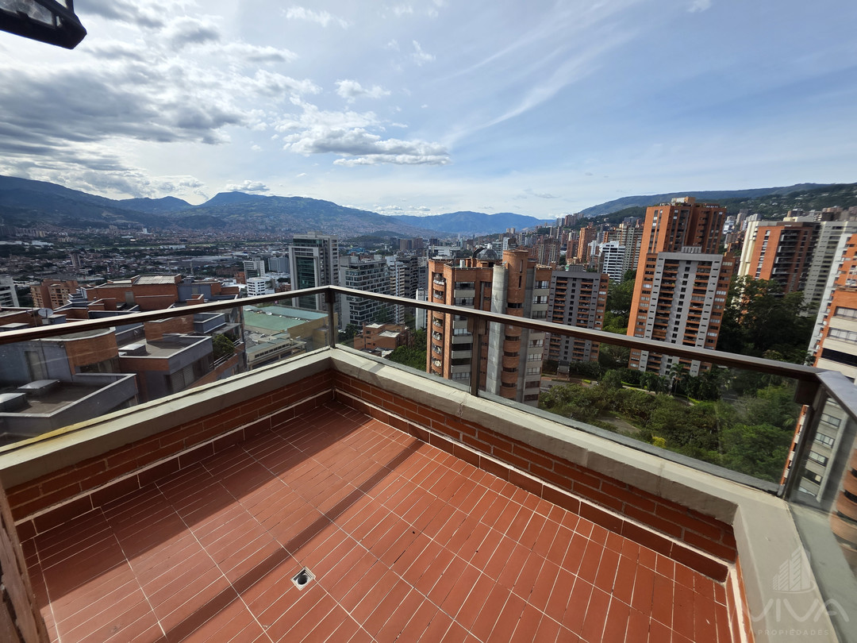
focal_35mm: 13
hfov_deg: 106.2
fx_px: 322
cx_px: 428
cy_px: 322
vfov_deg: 89.9
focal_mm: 2.2
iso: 40
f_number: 1.9
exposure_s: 1/1951
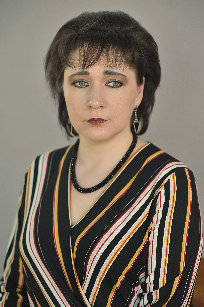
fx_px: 894
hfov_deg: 13.0
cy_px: 154
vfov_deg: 19.5
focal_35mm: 105
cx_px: 102
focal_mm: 105
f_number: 4
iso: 500
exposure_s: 1/125
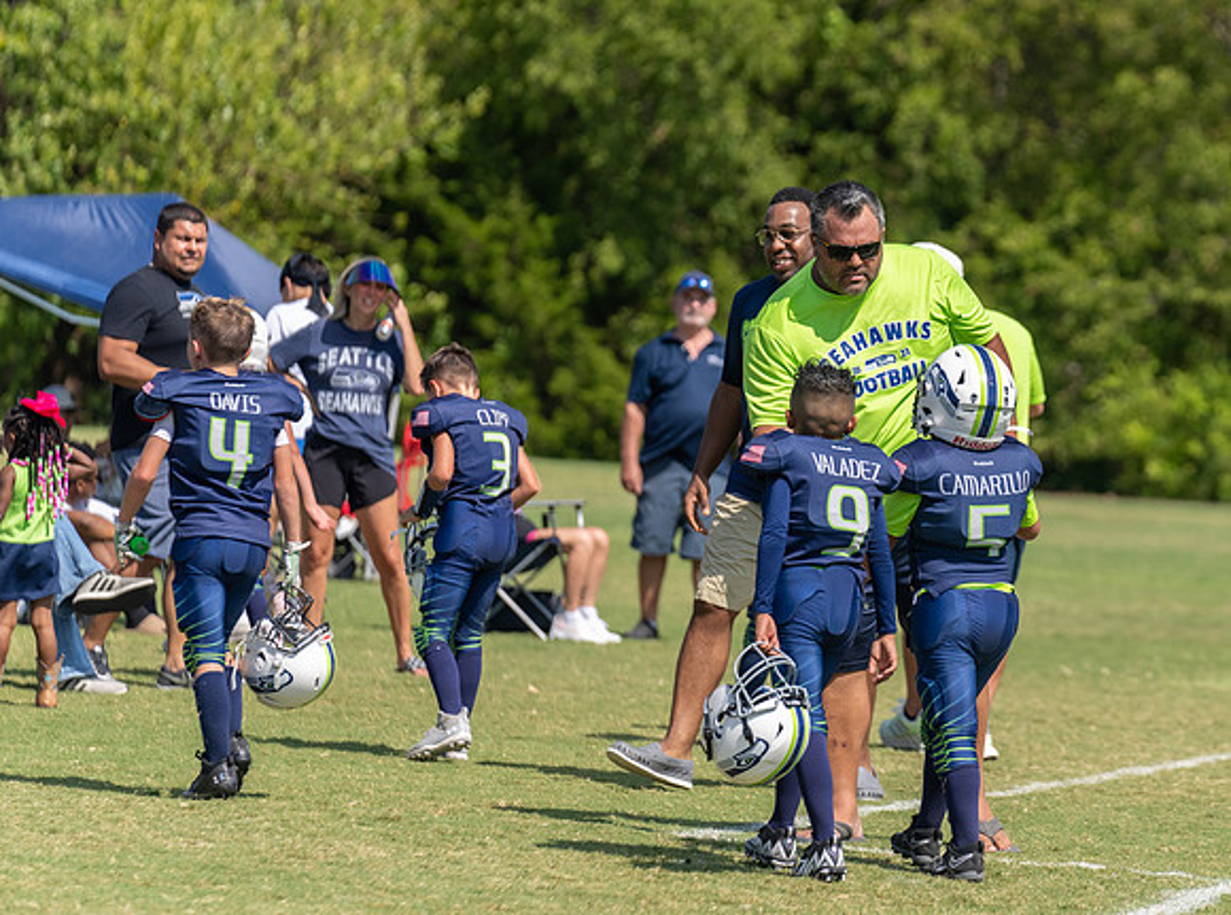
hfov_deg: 7.1
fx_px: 9861
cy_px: 441
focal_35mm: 278
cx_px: 887
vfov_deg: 5.3
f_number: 4
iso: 160
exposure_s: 1/1600
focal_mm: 200
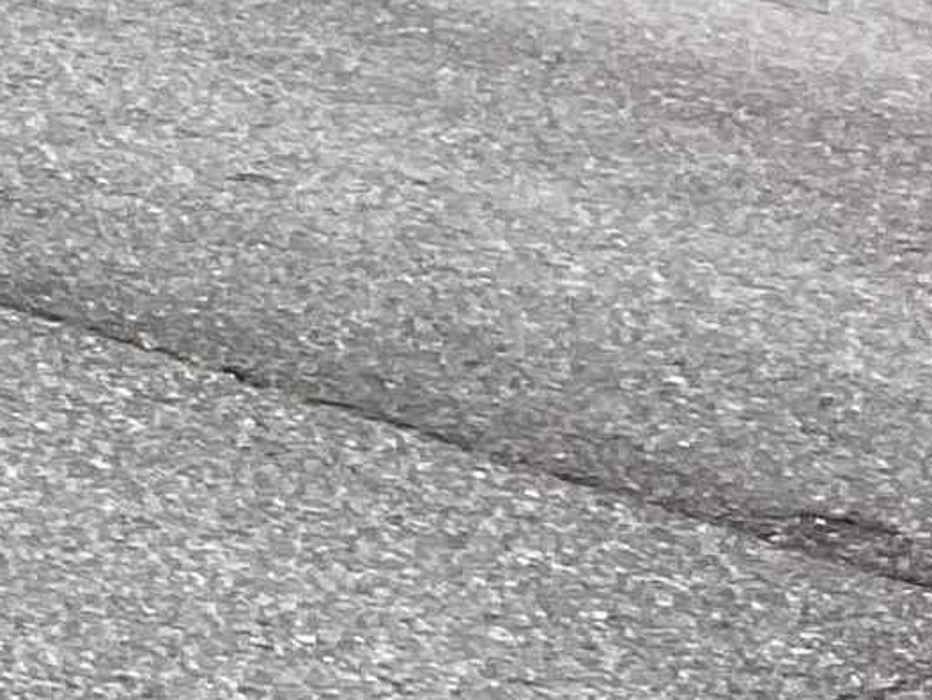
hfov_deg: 9.3
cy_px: -867
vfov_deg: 7.7
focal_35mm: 181
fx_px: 4875
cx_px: -1550
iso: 25
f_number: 2.4
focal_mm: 3.3
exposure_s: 1/2632
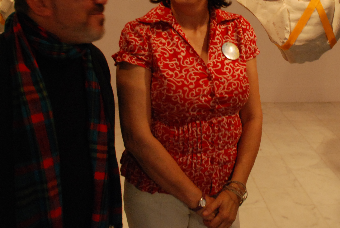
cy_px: 30
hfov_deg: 33.6
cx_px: 224
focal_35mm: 59
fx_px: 558
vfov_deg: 22.6
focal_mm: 18
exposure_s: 1/40
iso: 800
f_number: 7.1
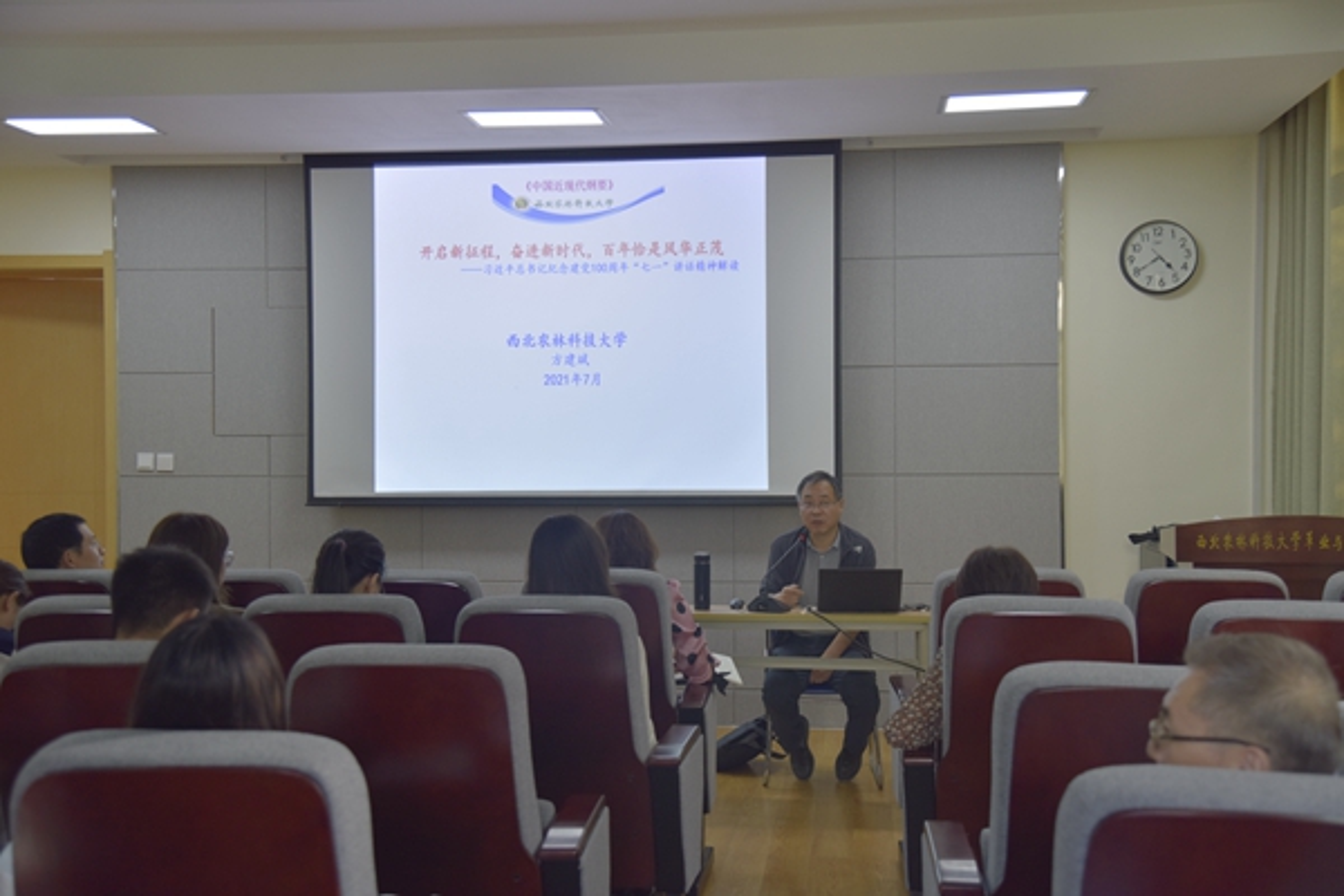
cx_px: 672
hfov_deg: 48.5
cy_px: 448
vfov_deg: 33.4
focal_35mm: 40
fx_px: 1493
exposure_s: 1/60
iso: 200
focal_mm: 40
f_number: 4
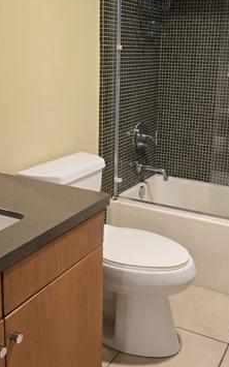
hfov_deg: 29.2
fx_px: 439
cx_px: 129
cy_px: 153
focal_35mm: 44
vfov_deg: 45.1
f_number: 1.7
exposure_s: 1/120
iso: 500
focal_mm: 6.3
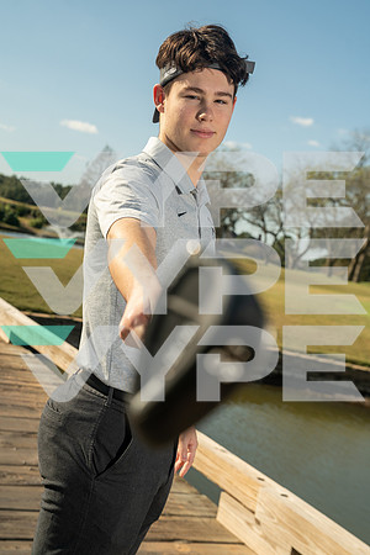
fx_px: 786
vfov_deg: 38.9
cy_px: 278
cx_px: 185
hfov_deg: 26.5
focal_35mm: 51
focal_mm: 51
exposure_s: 1/200
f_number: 5.6
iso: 500
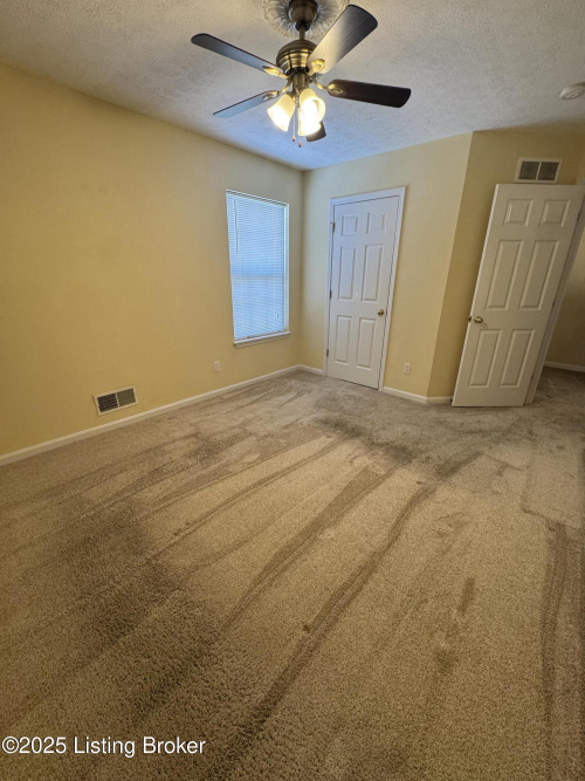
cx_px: 292
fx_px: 316
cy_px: 390
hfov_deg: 85.7
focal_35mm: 14
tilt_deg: -20.6
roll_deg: +0.5
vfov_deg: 102.1
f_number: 2.2
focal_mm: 2.22
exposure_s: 1/120
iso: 200
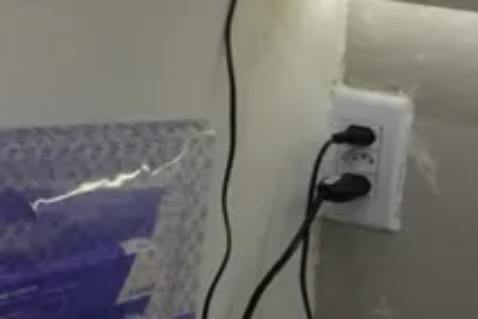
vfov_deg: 7.7
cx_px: -321
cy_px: 323
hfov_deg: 11.0
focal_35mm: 178
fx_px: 2361
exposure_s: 1/160
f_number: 4
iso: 320
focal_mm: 21
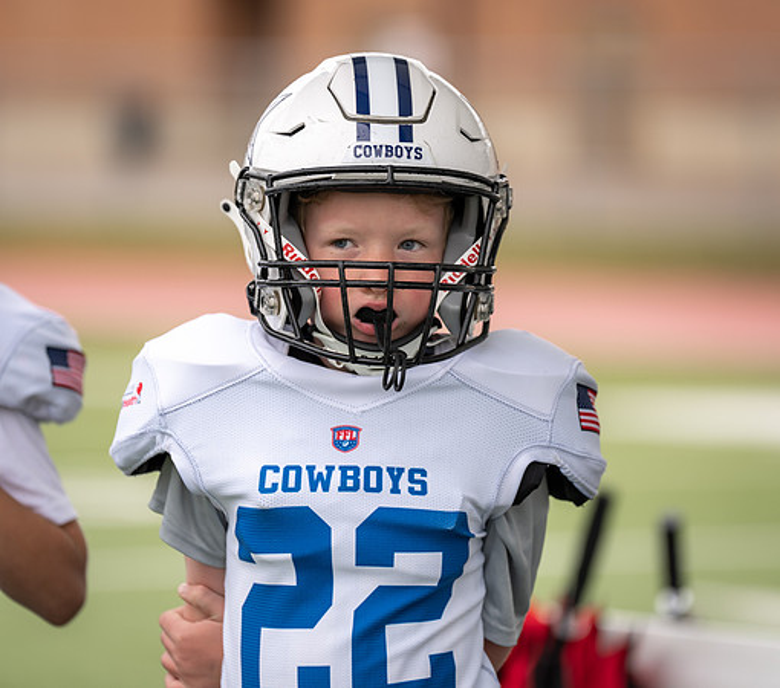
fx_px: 5970
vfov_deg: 6.6
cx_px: 346
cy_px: 330
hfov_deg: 7.5
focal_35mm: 248
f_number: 2.8
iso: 100
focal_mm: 200
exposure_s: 1/320
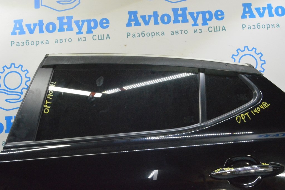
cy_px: 95
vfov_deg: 38.3
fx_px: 273
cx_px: 142
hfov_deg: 55.1
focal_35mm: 34
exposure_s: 1/20
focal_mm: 23
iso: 6400
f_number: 20
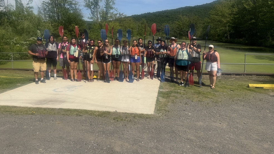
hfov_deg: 69.8
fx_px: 196
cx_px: 133
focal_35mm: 27
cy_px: 58
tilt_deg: -7.6
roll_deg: +0.0
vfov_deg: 42.6
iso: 80
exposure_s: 1/7092
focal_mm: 6.76
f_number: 1.78
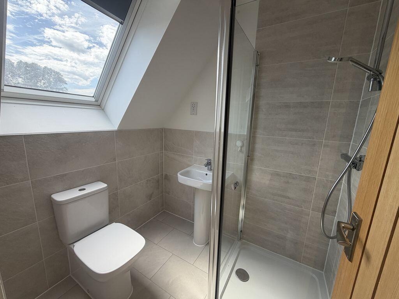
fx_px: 161
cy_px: 150
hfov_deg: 102.1
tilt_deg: -11.1
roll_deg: -2.2
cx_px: 200
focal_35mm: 14
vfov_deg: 85.7
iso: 50
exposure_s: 1/205
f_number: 2.2
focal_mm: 2.22
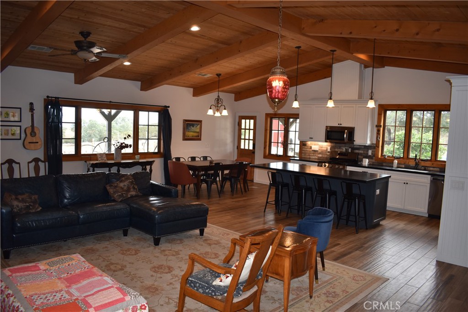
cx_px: 234
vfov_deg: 47.9
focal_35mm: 27
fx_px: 351
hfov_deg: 67.4
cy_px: 156
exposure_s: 1/60
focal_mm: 18
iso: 200
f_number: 3.5
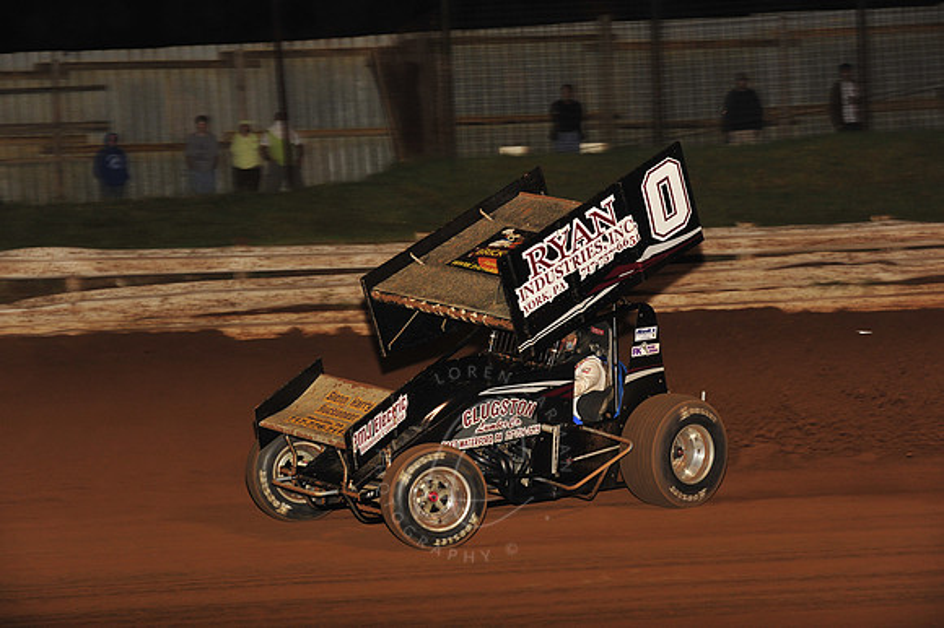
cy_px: 314
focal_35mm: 112
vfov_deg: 12.2
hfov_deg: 18.3
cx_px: 472
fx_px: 2935
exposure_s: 1/320
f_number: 7.1
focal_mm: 112
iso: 1000
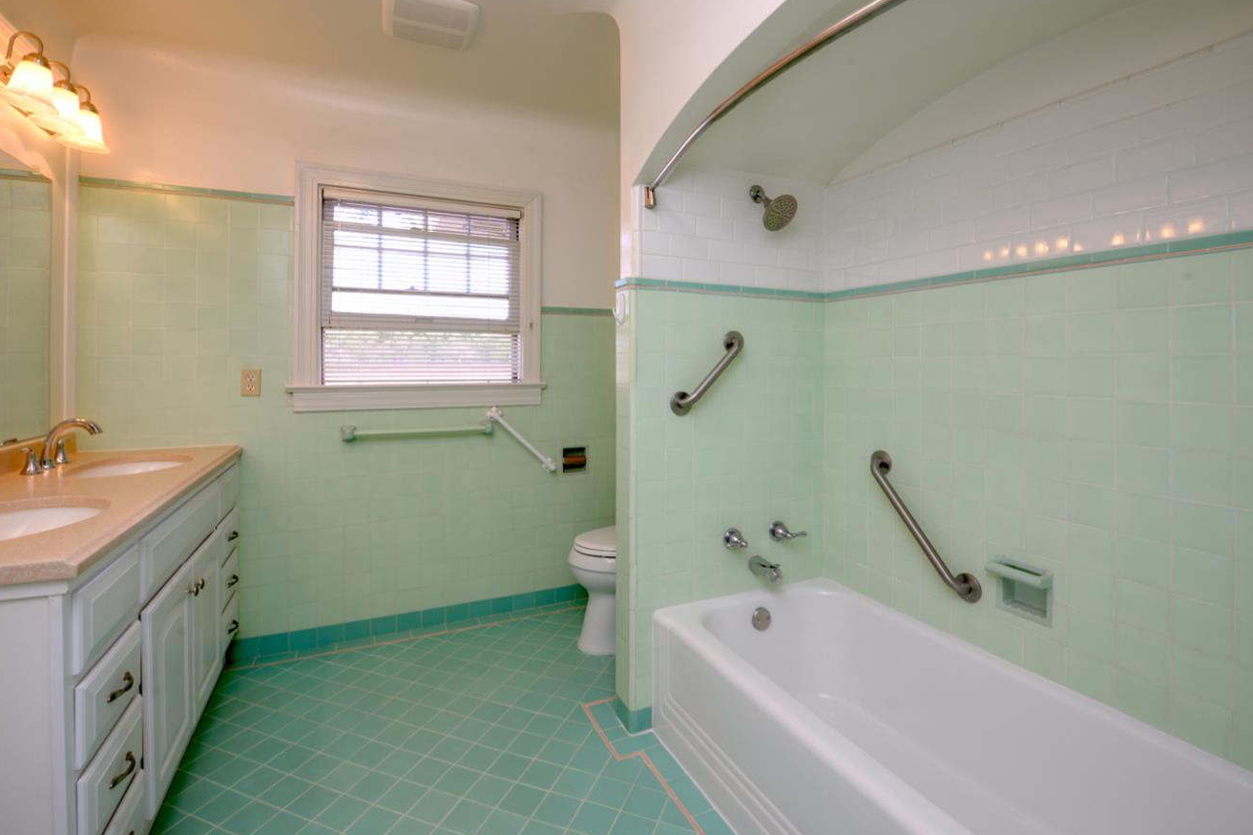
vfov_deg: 73.5
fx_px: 557
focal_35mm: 16
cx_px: 628
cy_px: 374
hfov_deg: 96.7
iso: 400
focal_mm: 14
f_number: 10
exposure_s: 1/15
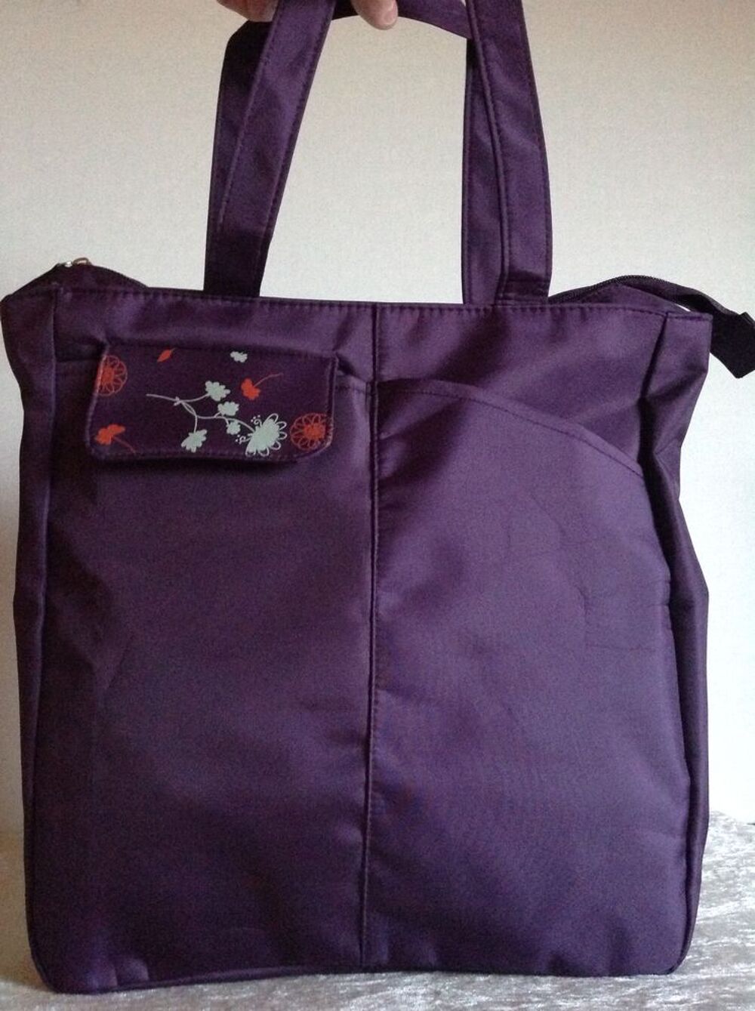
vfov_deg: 52.7
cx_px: 378
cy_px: 506
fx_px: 1021
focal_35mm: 35
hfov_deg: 40.6
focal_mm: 4.28
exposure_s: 1/15
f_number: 2.4
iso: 640
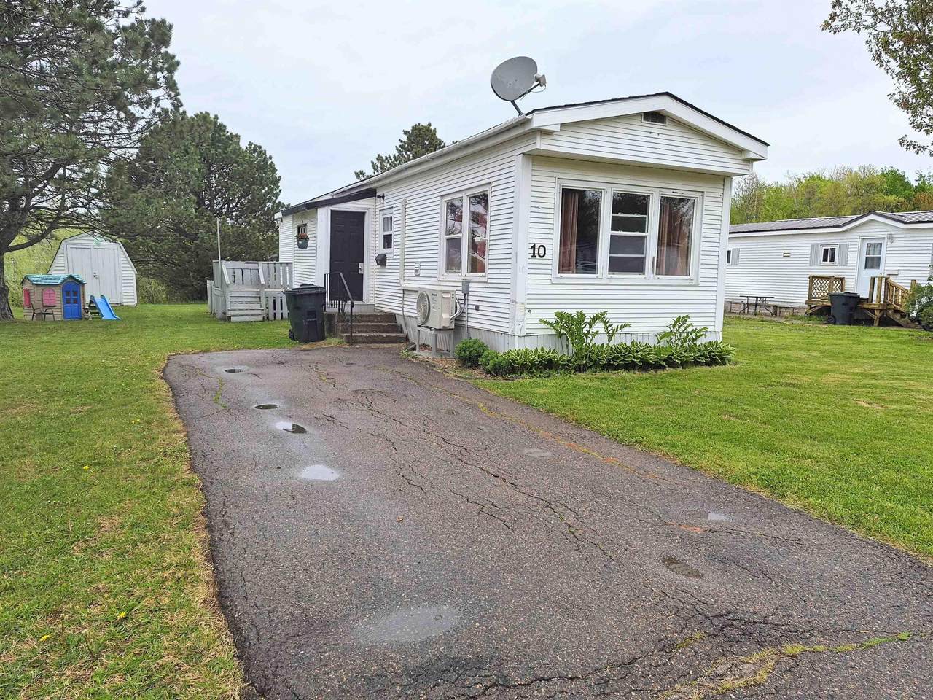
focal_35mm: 23
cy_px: 350
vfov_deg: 58.9
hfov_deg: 73.9
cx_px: 466
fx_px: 620
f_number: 1.8
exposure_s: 1/3528
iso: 80
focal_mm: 5.4
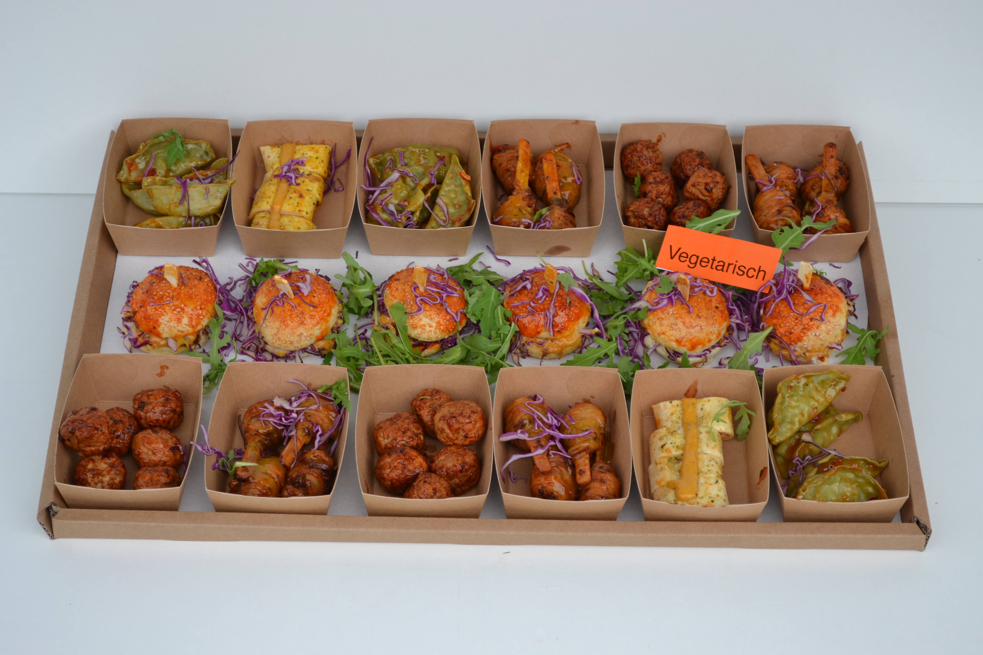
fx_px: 1966
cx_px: 492
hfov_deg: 28.1
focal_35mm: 72
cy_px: 328
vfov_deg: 18.9
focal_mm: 48
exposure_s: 1/160
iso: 100
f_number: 6.3
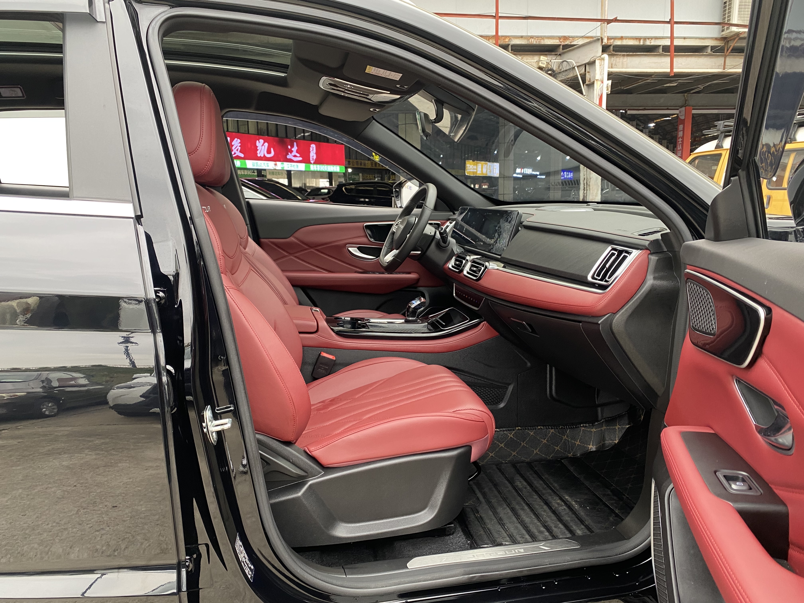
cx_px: 402
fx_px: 604
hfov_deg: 67.3
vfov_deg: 53.1
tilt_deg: -10.2
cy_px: 302
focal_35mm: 26
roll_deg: +0.3
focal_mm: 4.25
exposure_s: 1/82
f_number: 1.8
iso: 125
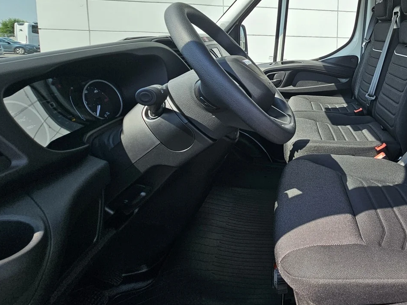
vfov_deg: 57.9
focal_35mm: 22
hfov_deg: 67.4
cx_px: 339
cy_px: 76
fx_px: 259
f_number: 2.2
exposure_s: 1/769
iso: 50
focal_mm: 2.2
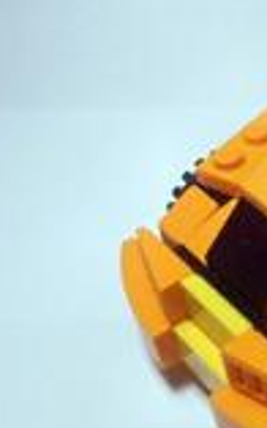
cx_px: 458
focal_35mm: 90
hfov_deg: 13.3
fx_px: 1049
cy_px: 180
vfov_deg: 23.0
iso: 80
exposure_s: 1/60
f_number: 3.9
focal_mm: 6.61
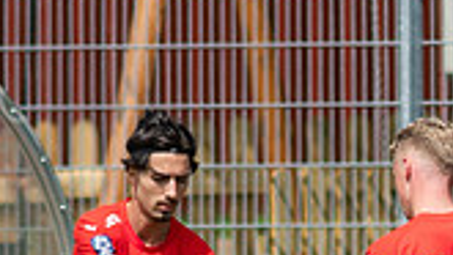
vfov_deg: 0.5
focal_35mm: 2570
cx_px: 118
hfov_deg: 0.8
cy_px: 335
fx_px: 30885
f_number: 3.2
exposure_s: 1/2000
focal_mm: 300
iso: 100
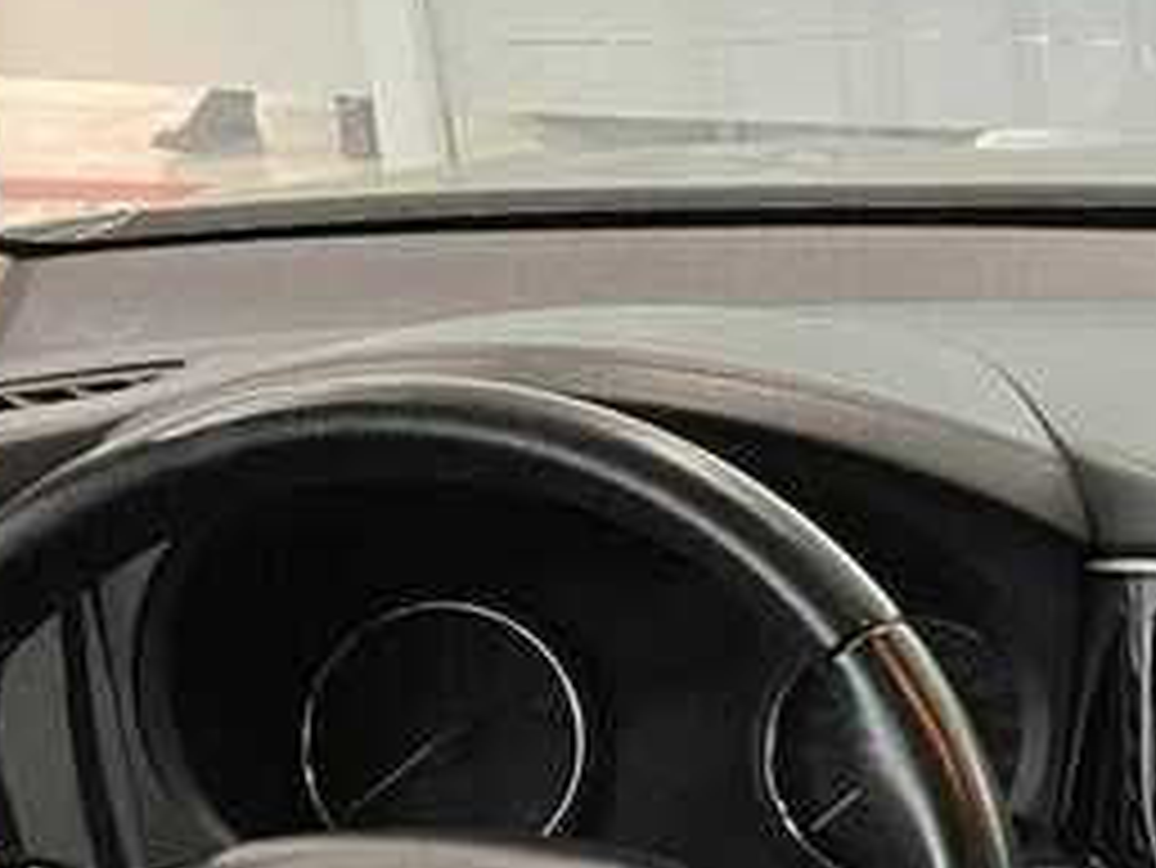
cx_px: 1669
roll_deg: +0.2
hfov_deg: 19.2
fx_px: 3040
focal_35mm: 91
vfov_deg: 15.7
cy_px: 1023
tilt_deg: -23.8
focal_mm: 4.2
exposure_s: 1/33
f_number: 1.6
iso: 500
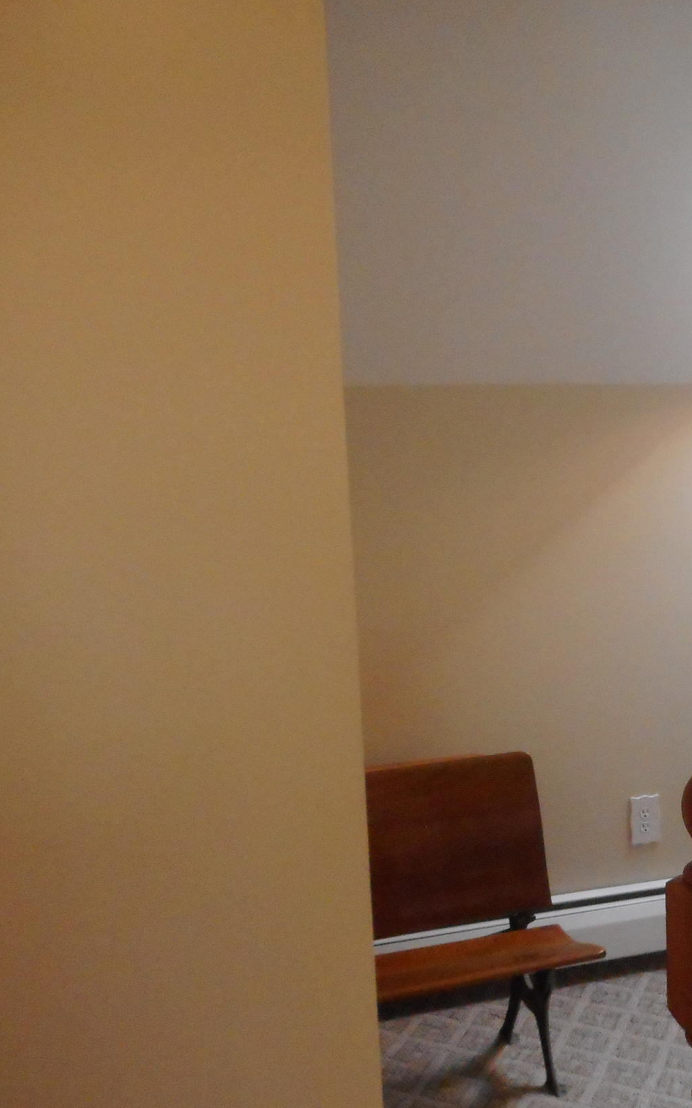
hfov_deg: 25.3
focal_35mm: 49
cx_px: 660
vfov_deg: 40.7
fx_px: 1478
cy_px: 702
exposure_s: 1/30
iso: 400
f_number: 3.7
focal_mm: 4.5
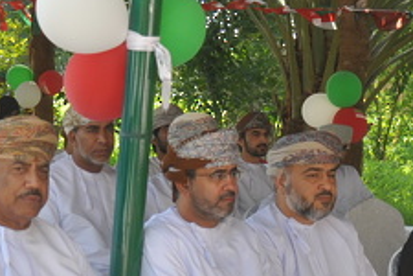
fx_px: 1282
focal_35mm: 112
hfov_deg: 18.3
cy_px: 290
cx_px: 180
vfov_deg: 12.1
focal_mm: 21
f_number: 7.1
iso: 200
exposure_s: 1/200
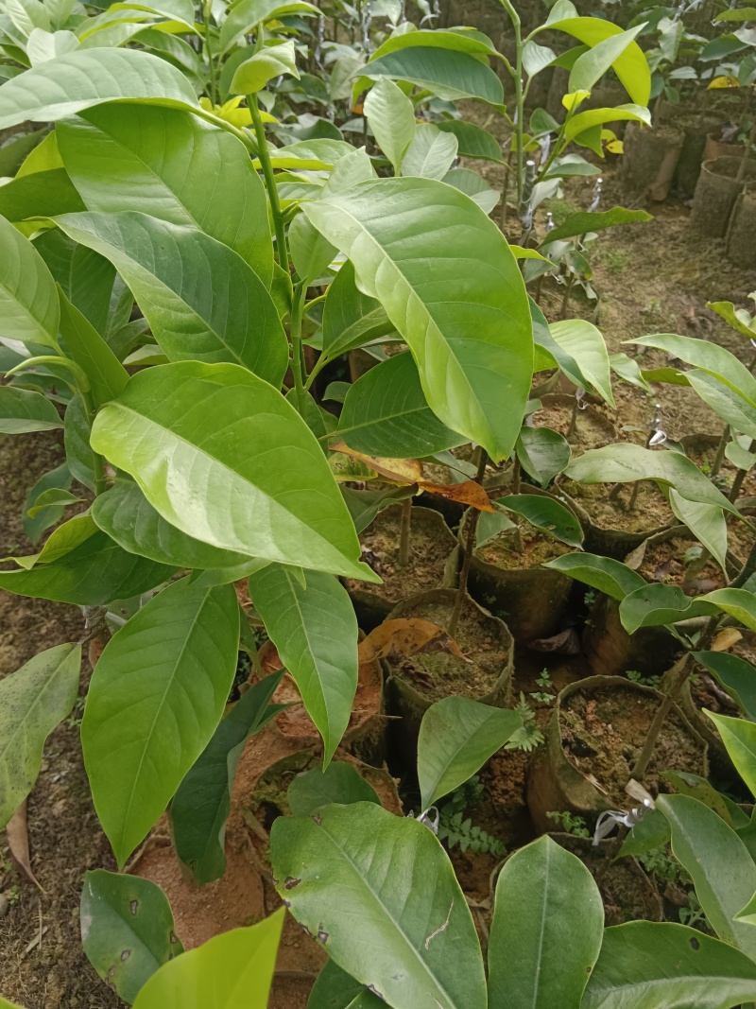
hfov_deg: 53.1
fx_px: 757
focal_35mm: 26
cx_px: 378
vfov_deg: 67.3
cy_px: 504
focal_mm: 3.96
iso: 100
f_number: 1.8
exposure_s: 1/221
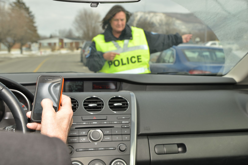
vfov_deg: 27.0
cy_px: 82
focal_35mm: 50
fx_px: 344
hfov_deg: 39.6
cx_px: 124
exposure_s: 1/250
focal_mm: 50
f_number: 8
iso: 250
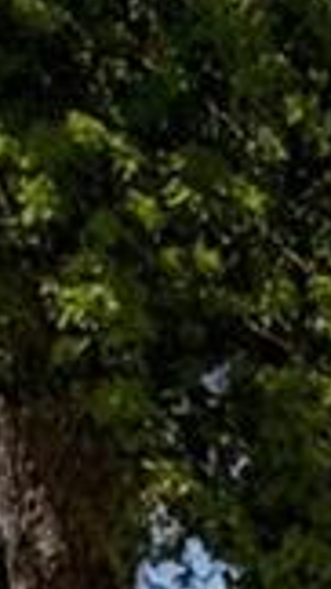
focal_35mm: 217
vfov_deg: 9.0
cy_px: 1396
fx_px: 3389
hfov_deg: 4.2
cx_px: 2146
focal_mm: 14
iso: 320
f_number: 8
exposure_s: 1/200
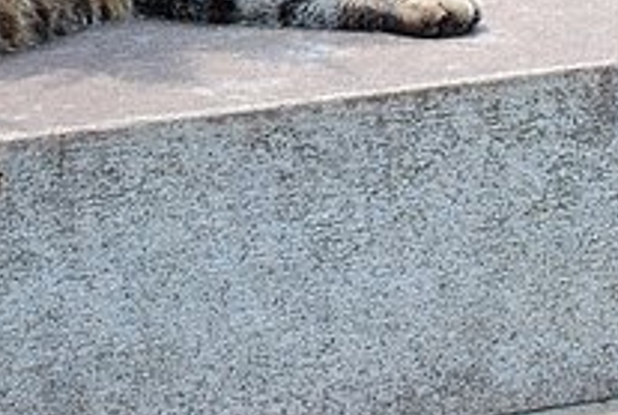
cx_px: 134
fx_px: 1531
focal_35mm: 89
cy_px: -31
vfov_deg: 15.1
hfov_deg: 22.5
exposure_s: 1/160
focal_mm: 24
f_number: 6.3
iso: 250
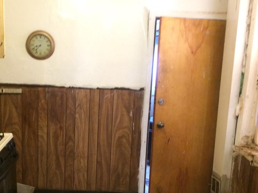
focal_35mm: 45
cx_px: 82
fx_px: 335
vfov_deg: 31.8
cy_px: 135
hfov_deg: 41.4
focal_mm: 4.15
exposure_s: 1/15
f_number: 2.2
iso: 250
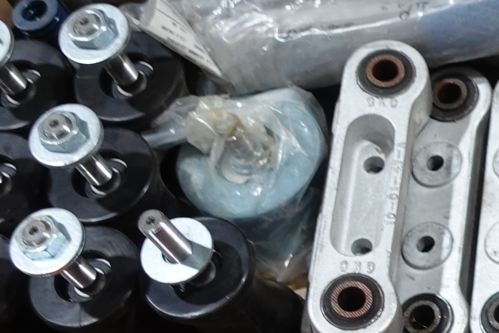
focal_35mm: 110
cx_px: 748
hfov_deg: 16.9
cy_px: 302
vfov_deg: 12.4
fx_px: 1525
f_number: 1.8
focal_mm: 8.8
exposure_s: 1/30
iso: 160
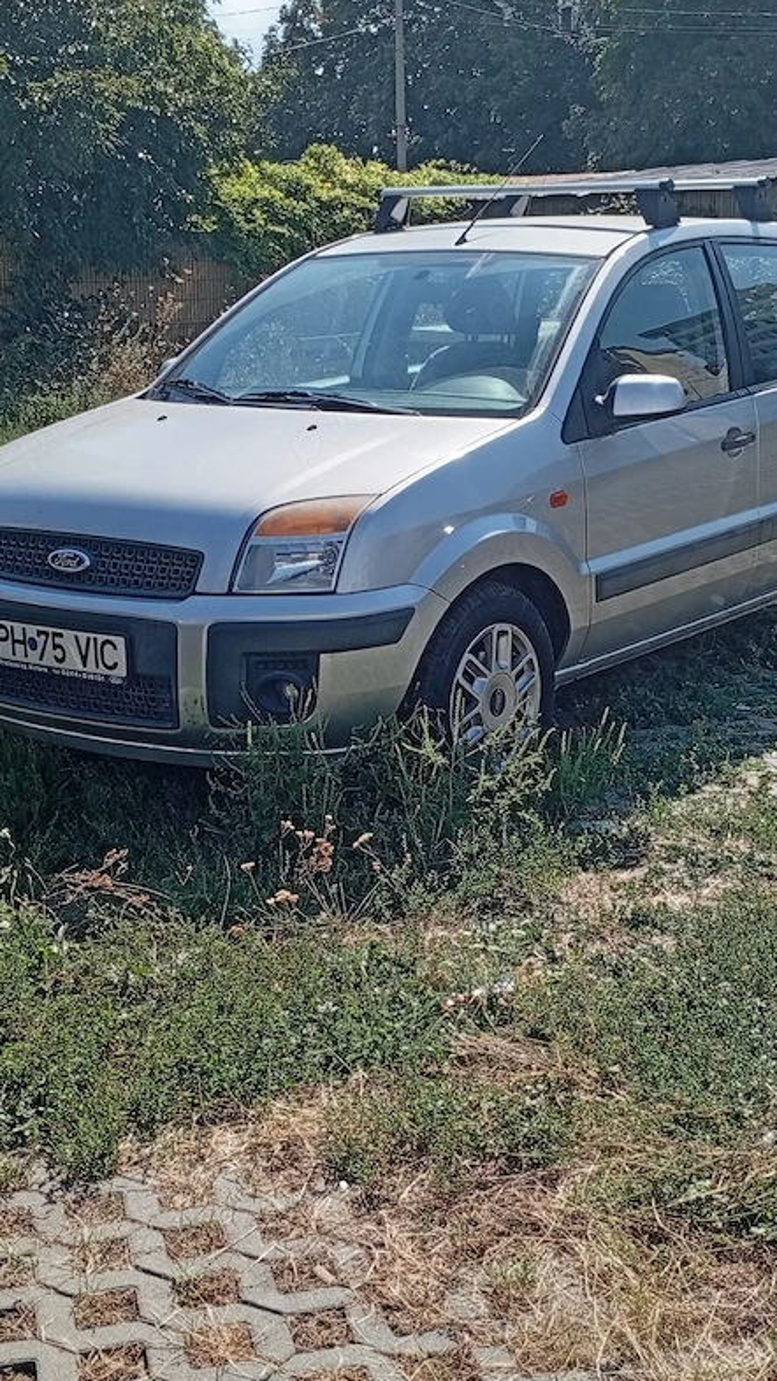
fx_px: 1905
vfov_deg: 39.9
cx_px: 471
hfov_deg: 23.0
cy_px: 691
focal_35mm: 52
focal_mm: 3.98
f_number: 1.8
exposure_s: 1/476
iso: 50
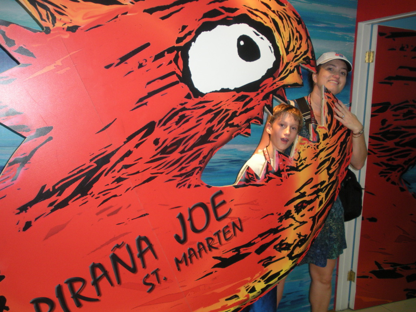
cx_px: 208
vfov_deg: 39.7
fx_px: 433
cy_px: 156
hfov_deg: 51.4
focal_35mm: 36
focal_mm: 6.3
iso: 166
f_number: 3.5
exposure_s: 1/30
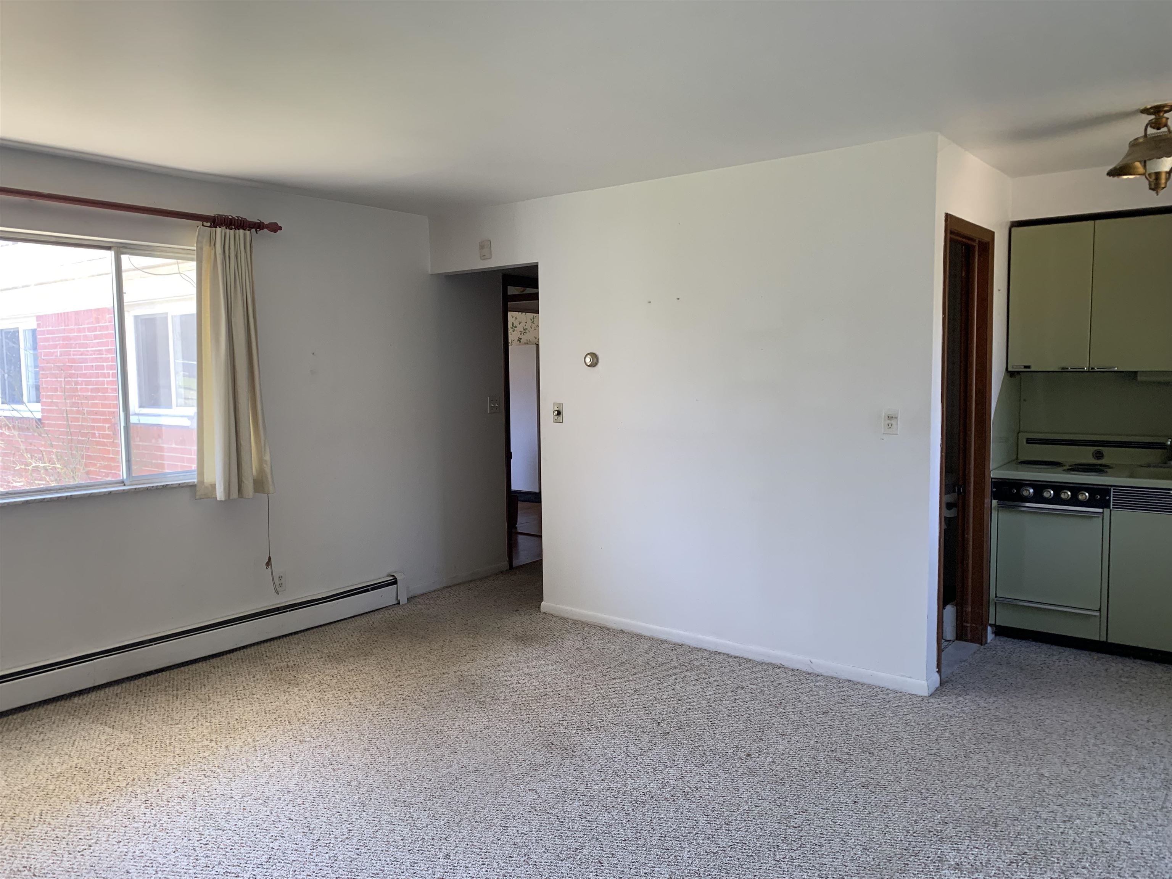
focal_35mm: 26
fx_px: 880
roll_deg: +0.8
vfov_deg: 53.1
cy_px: 440
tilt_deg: -3.7
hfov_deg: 67.3
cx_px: 586
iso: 100
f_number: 1.8
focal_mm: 4.25
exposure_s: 1/78
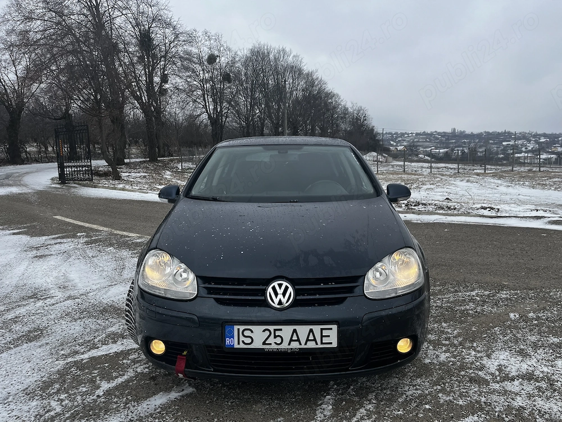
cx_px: 281
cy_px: 211
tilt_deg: -6.6
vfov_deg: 53.1
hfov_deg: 67.3
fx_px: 422
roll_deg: +3.4
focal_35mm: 26
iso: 50
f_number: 1.6
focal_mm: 5.1
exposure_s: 1/1890
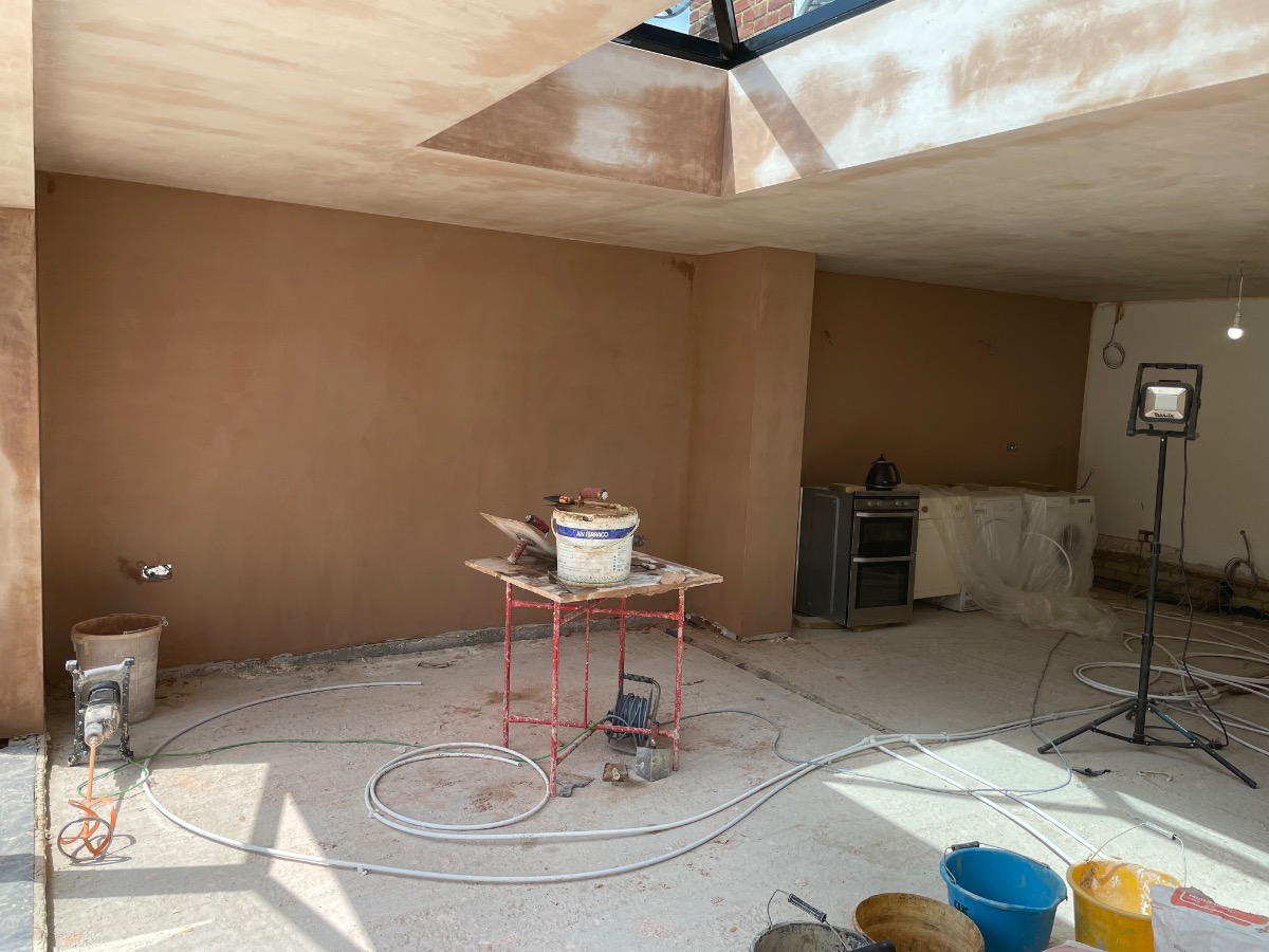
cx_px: 634
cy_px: 476
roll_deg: -2.3
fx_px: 953
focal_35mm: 26
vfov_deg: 53.1
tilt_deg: -5.5
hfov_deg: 67.3
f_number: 1.6
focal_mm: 4.2
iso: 32
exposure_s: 1/779
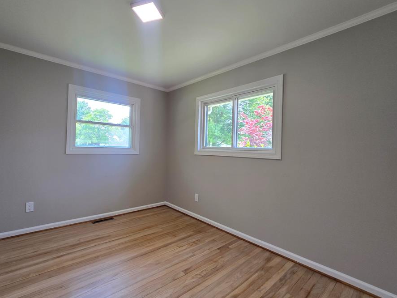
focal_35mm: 15
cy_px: 148
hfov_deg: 97.6
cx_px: 172
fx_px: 172
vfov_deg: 81.8
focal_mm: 2.2
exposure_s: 1/60
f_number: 2.2
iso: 64
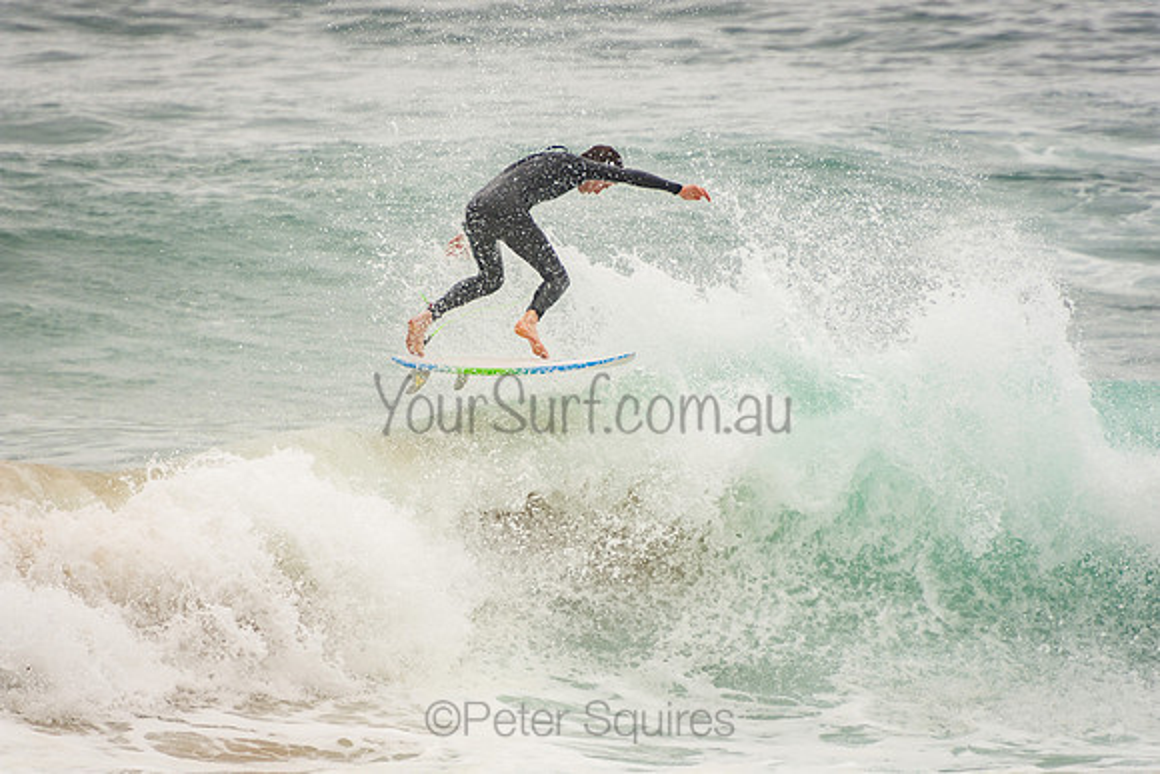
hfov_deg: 3.5
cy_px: 387
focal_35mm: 585
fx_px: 18854
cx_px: 580
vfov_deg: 2.4
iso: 180
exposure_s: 1/1250
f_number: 5.6
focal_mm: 390
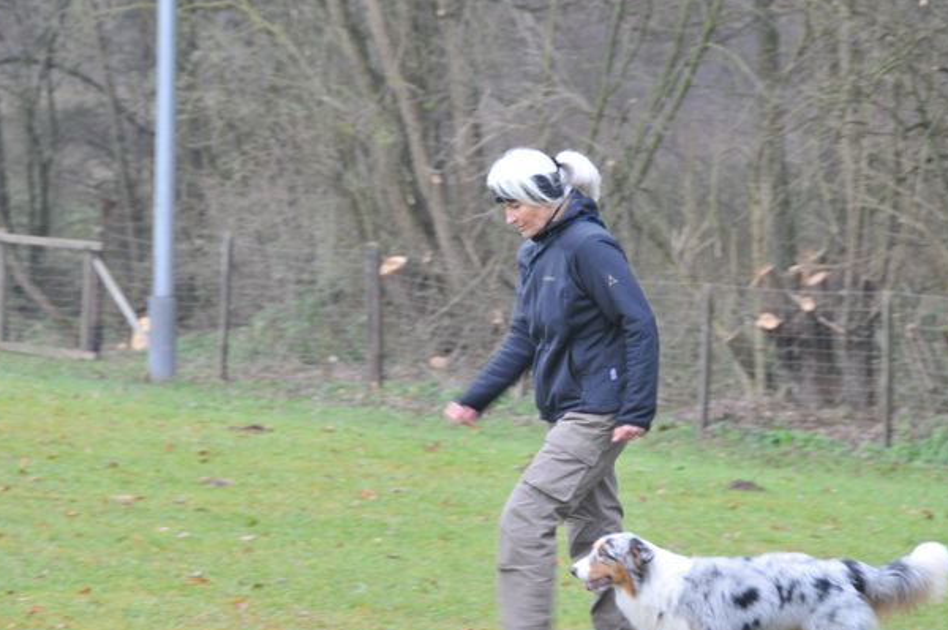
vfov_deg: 6.1
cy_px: 316
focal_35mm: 224
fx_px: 5894
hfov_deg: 9.2
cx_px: 539
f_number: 6.3
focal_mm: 112
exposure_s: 1/60
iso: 400
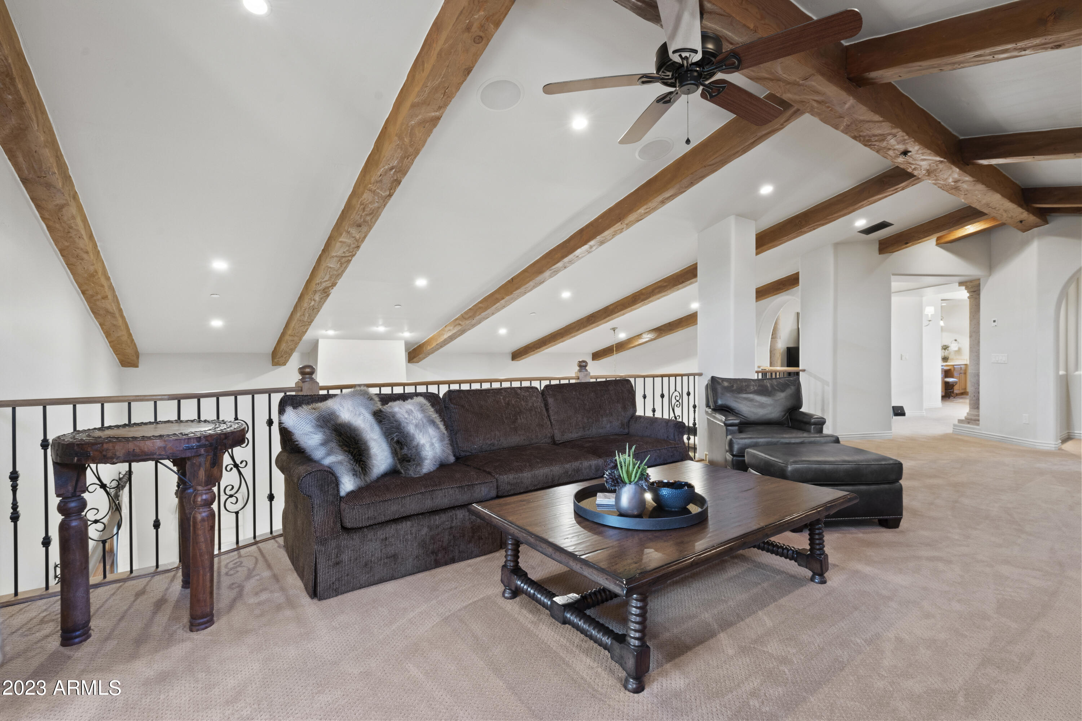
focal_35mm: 16
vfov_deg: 73.7
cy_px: 360
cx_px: 541
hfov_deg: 96.7
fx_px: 481
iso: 800
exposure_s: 2
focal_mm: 16
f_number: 10
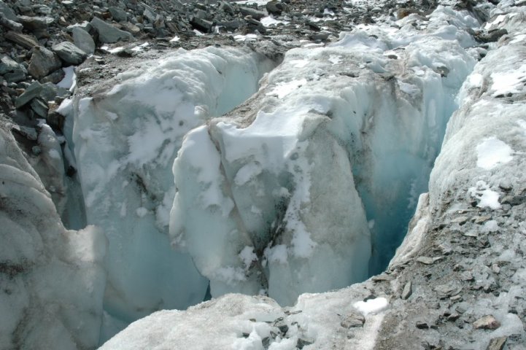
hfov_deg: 53.2
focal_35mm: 36
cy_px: 175
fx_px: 526
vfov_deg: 36.8
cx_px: 263
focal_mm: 24
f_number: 11
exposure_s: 1/320
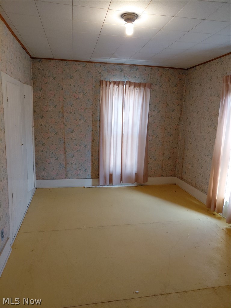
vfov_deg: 69.4
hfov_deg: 54.9
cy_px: 154
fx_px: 222
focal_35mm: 25
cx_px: 116
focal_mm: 4.69
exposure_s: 1/120
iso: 160
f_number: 1.8
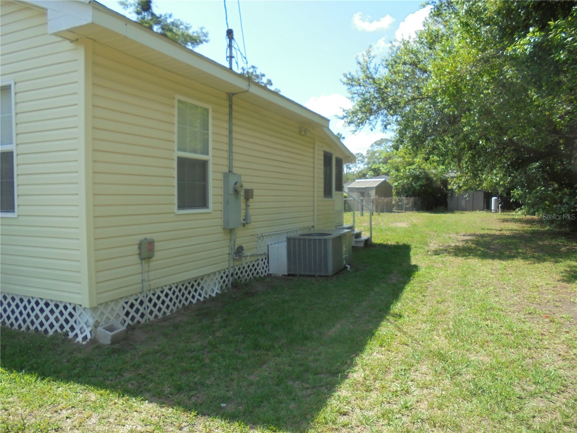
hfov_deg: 67.3
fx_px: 433
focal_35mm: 26
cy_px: 216
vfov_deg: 53.1
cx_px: 288
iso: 100
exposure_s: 1/400
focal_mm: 4.6
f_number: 3.5
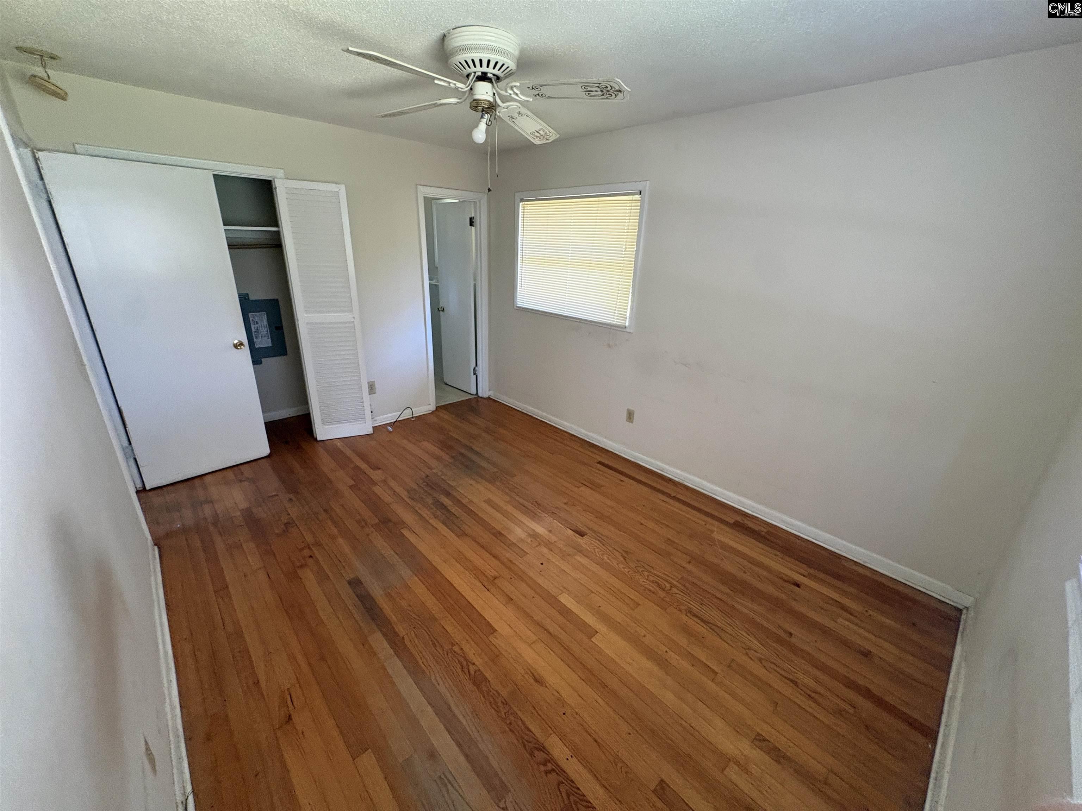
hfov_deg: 102.1
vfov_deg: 85.7
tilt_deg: -19.6
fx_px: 438
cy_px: 406
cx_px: 541
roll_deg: -1.6
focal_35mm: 14
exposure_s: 1/60
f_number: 2.2
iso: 500
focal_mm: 2.22
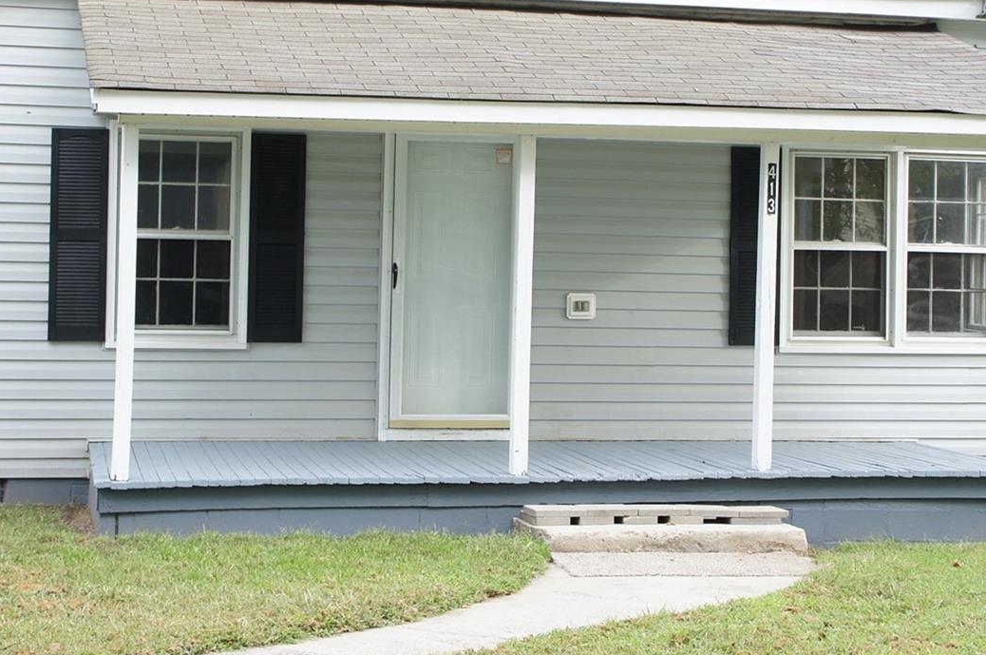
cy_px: 191
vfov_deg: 18.3
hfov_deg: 27.4
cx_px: 515
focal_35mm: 74
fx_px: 2024
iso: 200
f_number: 5.6
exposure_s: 1/80
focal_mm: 25
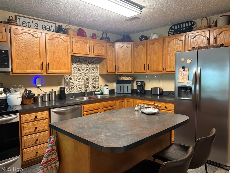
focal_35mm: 26
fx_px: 173
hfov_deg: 67.3
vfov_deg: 53.1
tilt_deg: -3.1
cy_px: 86
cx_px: 115
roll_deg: +0.6
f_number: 1.6
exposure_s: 1/60
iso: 250
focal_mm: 5.96
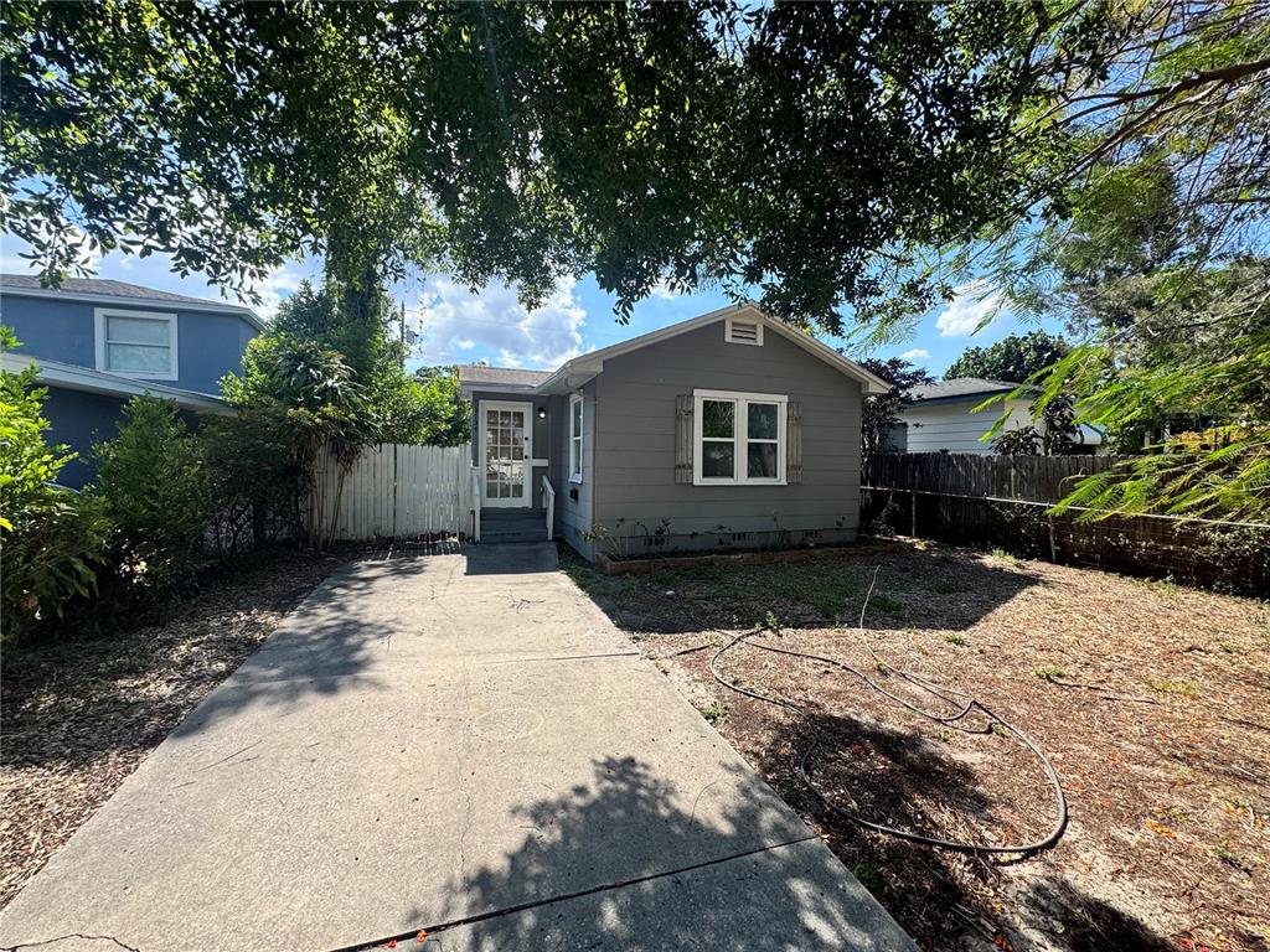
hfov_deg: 102.1
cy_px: 476
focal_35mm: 14
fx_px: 514
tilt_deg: -1.9
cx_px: 635
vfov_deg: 85.7
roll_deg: -0.4
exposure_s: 1/1094
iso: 40
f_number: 2.2
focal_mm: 2.22
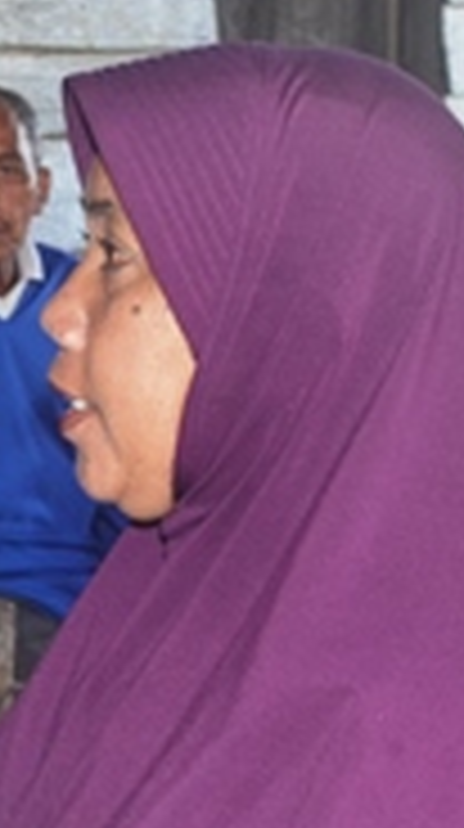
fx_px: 3145
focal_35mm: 143
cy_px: 99
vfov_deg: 14.9
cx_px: -725
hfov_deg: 7.7
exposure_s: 1/125
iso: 200
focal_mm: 21
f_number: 3.8
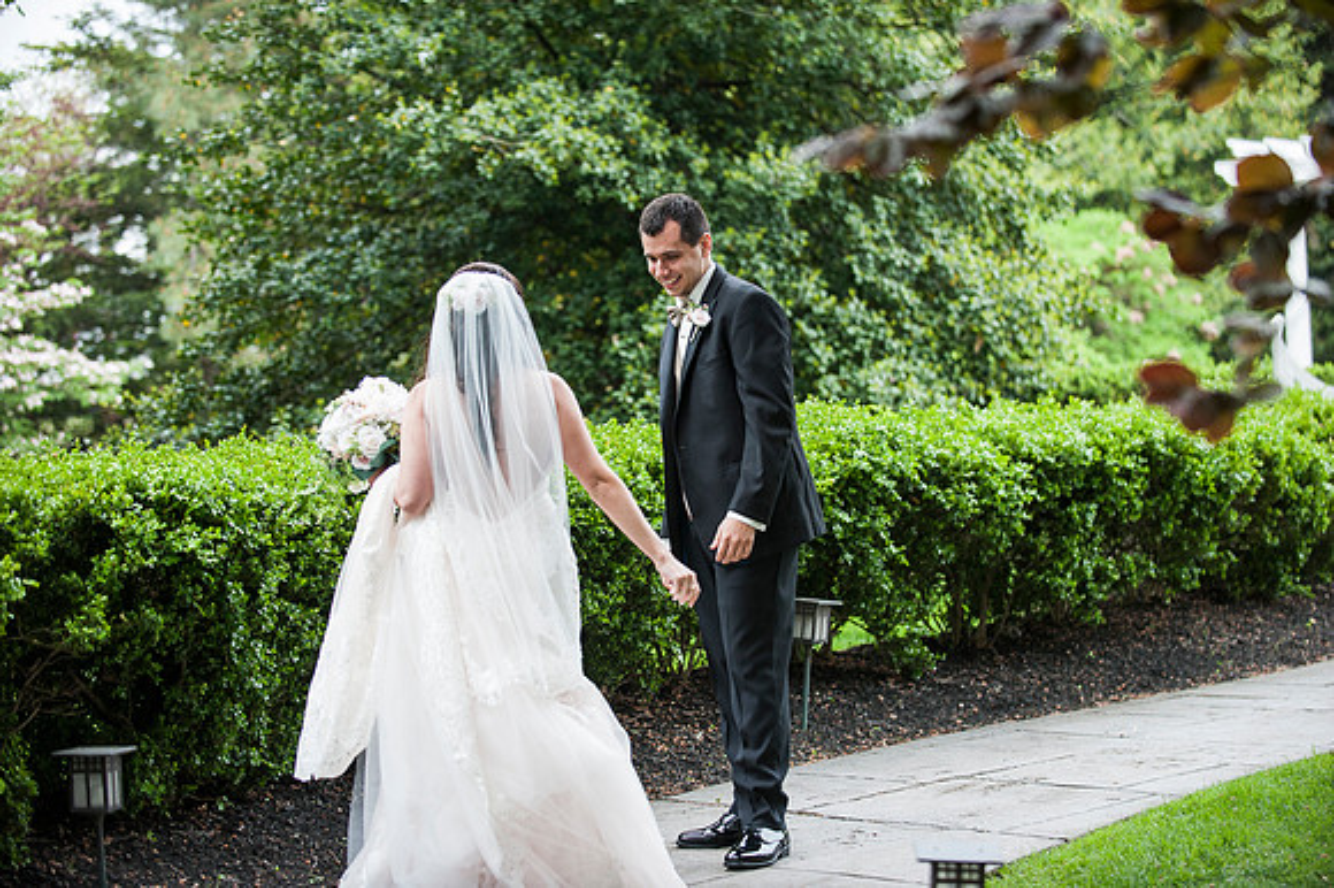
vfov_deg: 15.9
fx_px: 3185
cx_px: 667
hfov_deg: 23.7
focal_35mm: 86
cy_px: 444
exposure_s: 1/1250
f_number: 2.8
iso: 800
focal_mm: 86
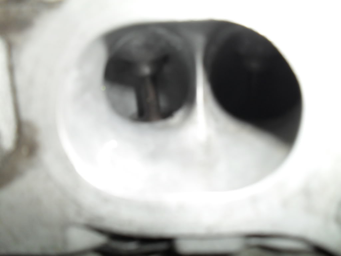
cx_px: 170
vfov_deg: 40.7
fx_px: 345
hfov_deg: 52.6
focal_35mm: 35
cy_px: 128
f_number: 3.2
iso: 200
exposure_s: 1/45
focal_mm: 6.3
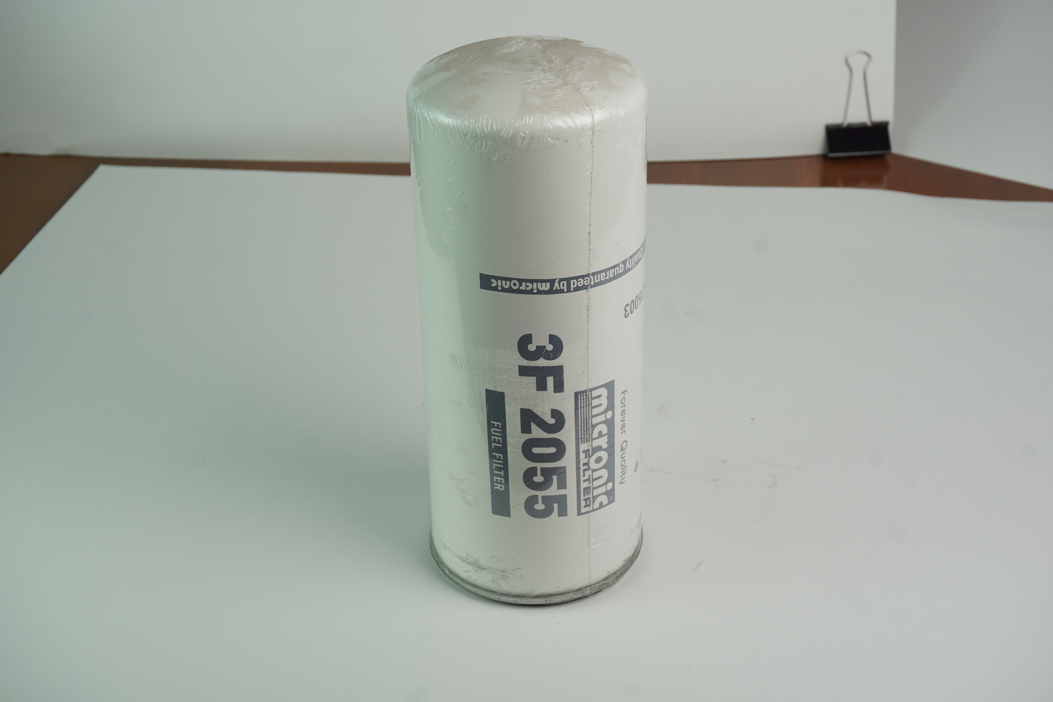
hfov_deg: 37.9
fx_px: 1536
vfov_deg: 25.8
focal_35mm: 52
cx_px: 526
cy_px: 351
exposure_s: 1/15
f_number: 8
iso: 100
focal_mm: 35
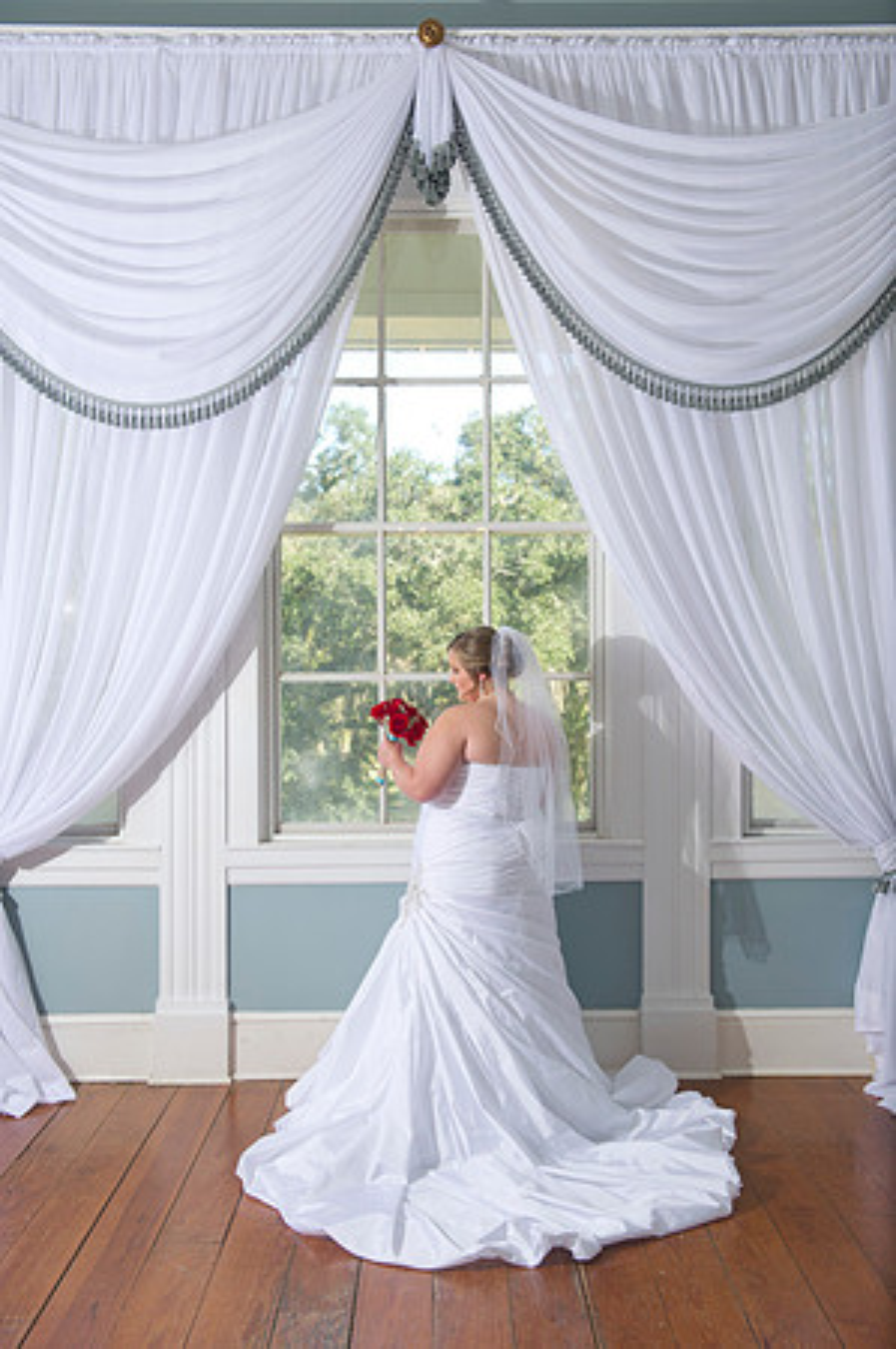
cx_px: 448
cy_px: 674
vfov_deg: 50.7
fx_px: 1422
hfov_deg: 35.0
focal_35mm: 38
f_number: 5.6
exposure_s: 1/250
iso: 320
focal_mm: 38
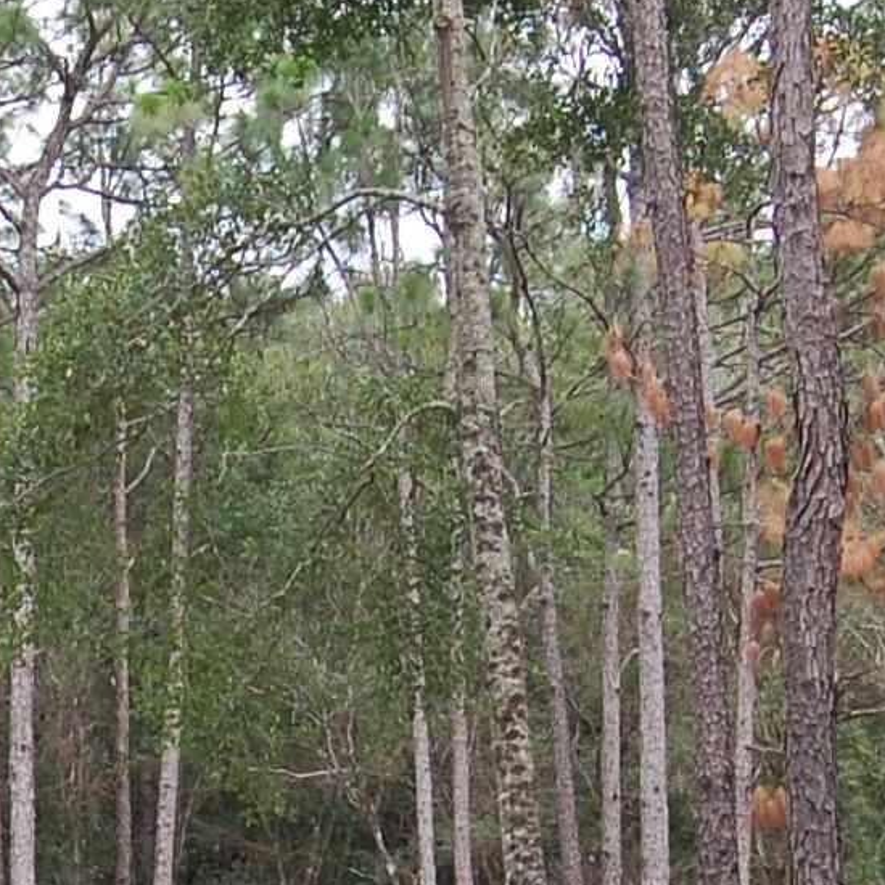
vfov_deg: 8.9
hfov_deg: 8.9
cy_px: 1033
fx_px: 5640
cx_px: -90
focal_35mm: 195
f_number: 6.3
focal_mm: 28
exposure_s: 1/160
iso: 200
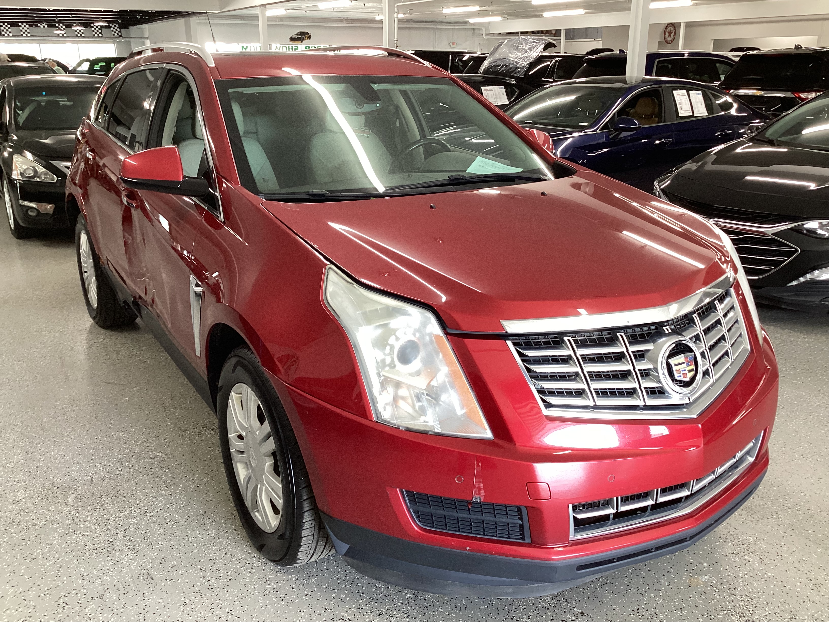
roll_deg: -0.2
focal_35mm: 31
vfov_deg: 45.4
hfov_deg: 58.4
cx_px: 414
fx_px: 742
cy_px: 311
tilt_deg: -19.4
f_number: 2.4
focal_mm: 3.3
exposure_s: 1/50
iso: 125
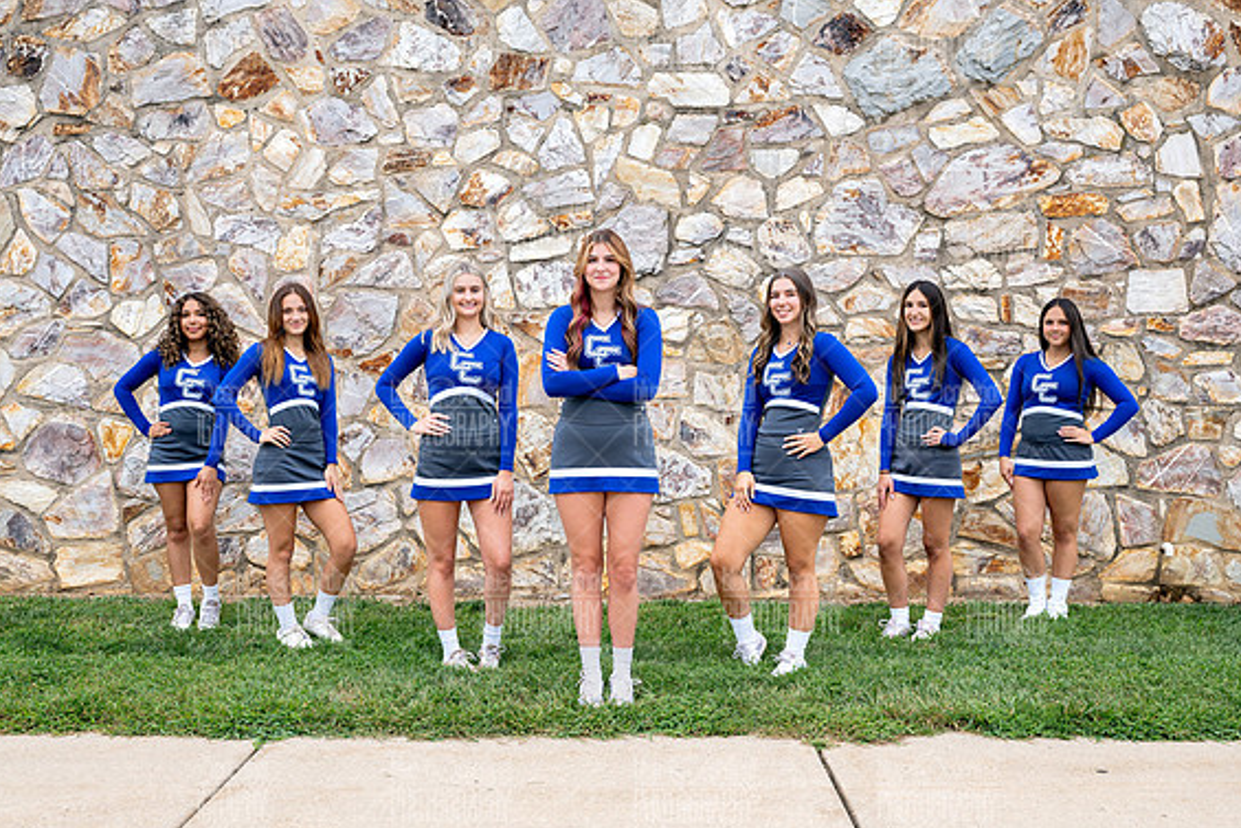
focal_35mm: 39
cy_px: 416
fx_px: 1345
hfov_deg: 49.5
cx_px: 624
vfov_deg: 34.2
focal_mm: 38
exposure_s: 1/160
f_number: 6.3
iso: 200
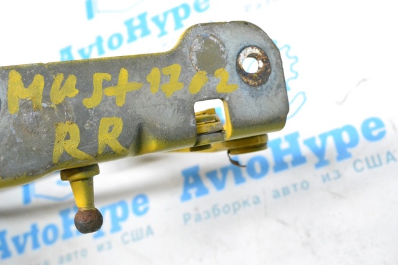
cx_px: 199
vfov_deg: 25.7
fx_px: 580
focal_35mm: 52
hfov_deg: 37.9
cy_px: 132
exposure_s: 1/160
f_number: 9
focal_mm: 35
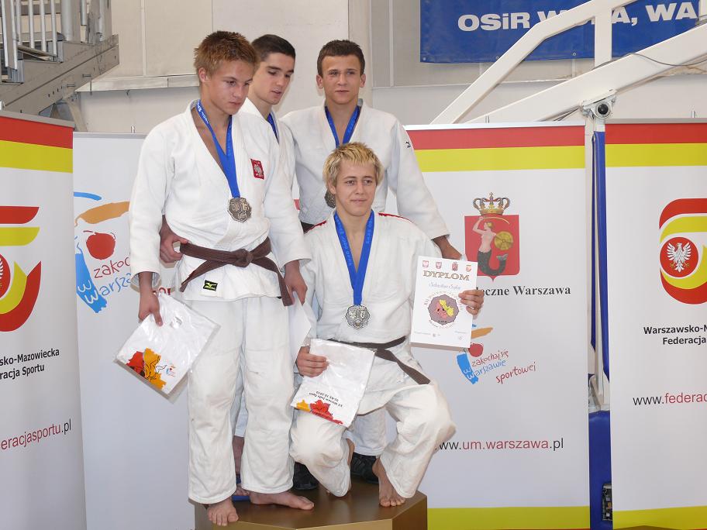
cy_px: 265
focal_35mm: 50
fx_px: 1021
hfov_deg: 38.2
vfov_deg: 29.1
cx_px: 354
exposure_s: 1/60
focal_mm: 10.5
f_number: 3.2
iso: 100
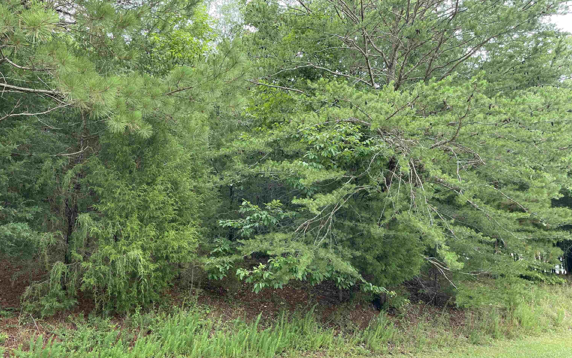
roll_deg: -1.0
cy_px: 214
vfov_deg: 44.3
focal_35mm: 28
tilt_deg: +8.0
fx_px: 436
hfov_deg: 66.5
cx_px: 283
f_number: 1.6
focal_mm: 4.2
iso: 32
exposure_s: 1/150
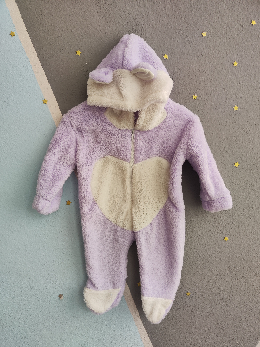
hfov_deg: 56.8
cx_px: 130
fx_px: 240
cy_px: 174
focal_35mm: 24
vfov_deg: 71.6
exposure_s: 1/100
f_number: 1.88
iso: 370
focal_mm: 5.59
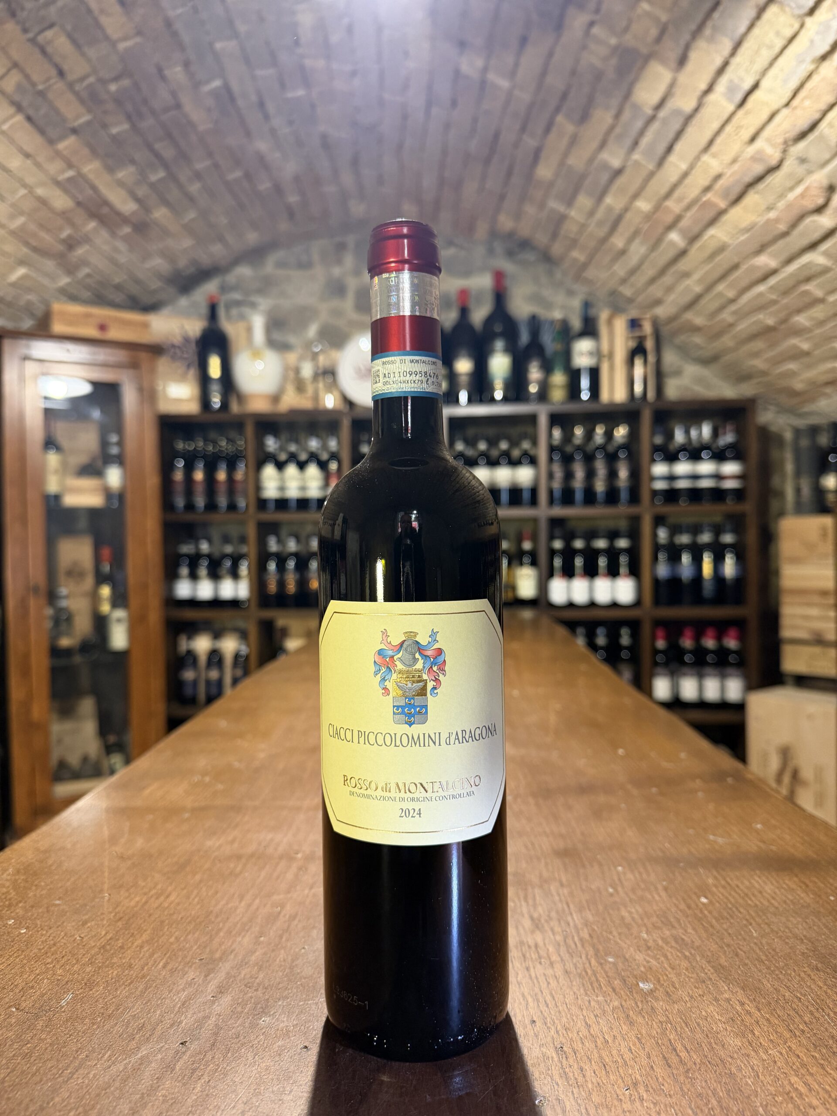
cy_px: 558
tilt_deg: -4.0
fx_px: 774
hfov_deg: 56.8
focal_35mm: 24
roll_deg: +0.4
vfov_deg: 71.6
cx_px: 418
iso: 400
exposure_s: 1/50
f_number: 1.78
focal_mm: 6.76
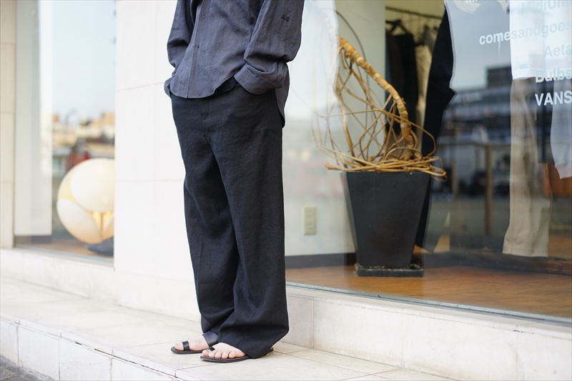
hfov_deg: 36.3
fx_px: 874
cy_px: 190
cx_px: 286
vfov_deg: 24.6
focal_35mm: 55
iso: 100
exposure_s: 1/125
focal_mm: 55
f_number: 2
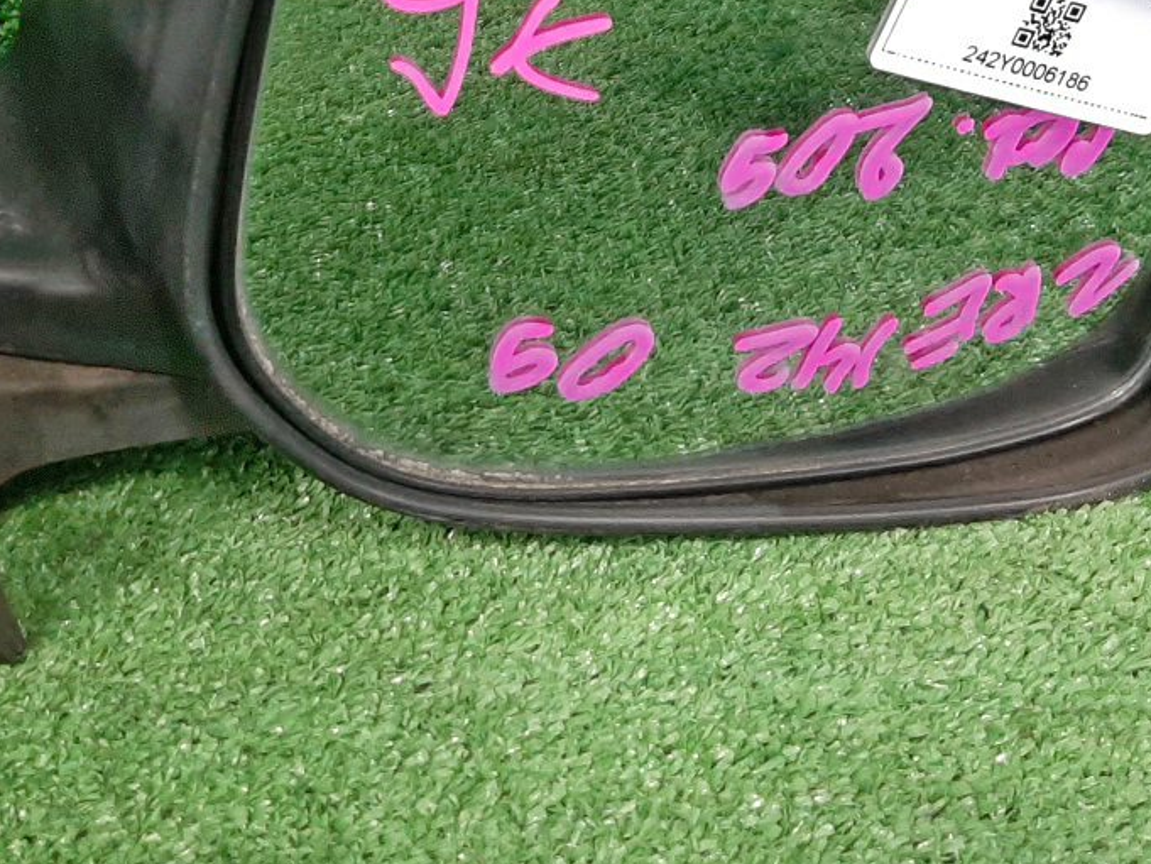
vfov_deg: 25.3
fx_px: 1829
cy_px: 2
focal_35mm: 55
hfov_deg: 34.9
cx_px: 539
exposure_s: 1/25
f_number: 1.7
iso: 337
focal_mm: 3.93
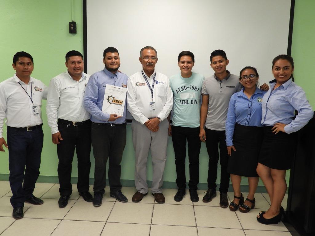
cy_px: 118
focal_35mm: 30
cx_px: 158
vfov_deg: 46.8
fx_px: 273
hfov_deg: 60.0
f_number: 3.5
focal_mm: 5.4
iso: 180
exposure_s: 1/30
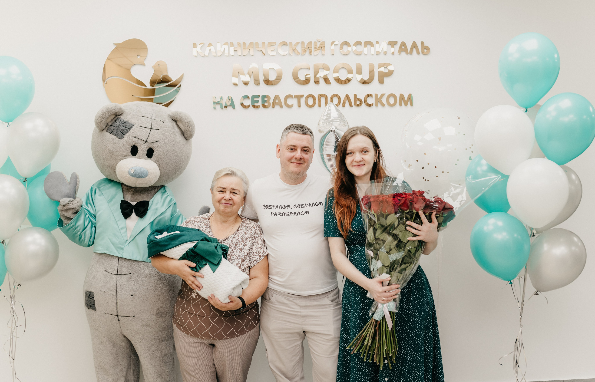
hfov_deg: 52.6
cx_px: 310
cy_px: 206
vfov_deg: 35.2
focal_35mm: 37
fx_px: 602
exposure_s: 1/160
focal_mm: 35
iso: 400
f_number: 4
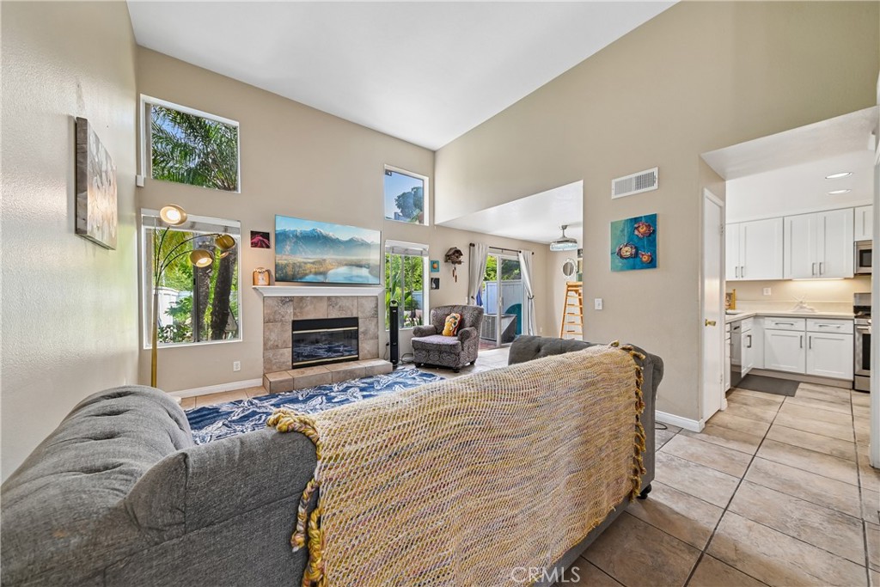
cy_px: 294
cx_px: 440
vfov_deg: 90.0
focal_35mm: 12
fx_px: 293
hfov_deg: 112.6
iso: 250
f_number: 8
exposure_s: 1/8
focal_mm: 12
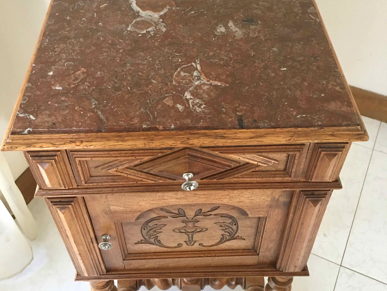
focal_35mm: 39
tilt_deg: -48.9
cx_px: 192
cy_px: 128
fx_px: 436
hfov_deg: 47.9
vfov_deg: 36.8
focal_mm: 4.15
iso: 200
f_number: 2.2
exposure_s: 1/33
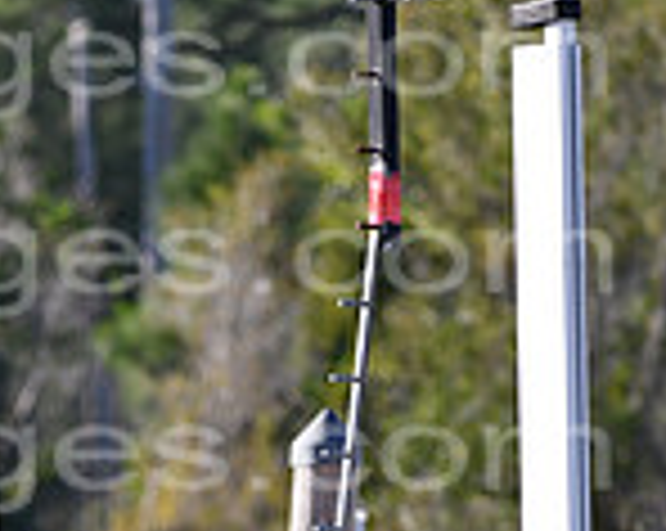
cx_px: -392
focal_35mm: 1657
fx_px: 32618
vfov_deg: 0.9
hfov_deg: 1.2
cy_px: 754
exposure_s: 1/1600
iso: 400
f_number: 5.6
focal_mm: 300
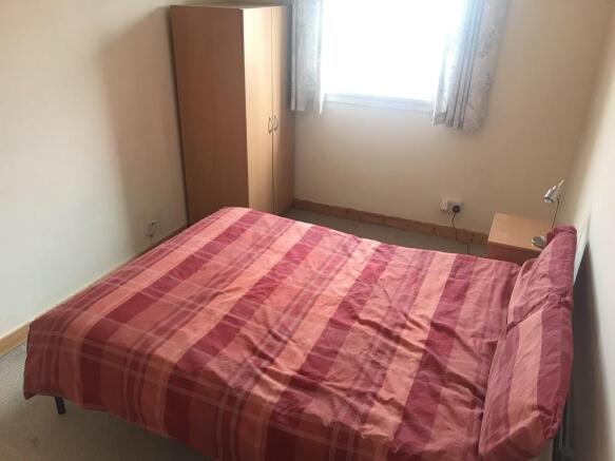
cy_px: 230
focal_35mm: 28
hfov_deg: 63.5
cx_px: 308
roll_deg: -2.0
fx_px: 497
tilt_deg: -26.0
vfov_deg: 49.7
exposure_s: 1/33
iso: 40
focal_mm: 3.99
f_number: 1.8
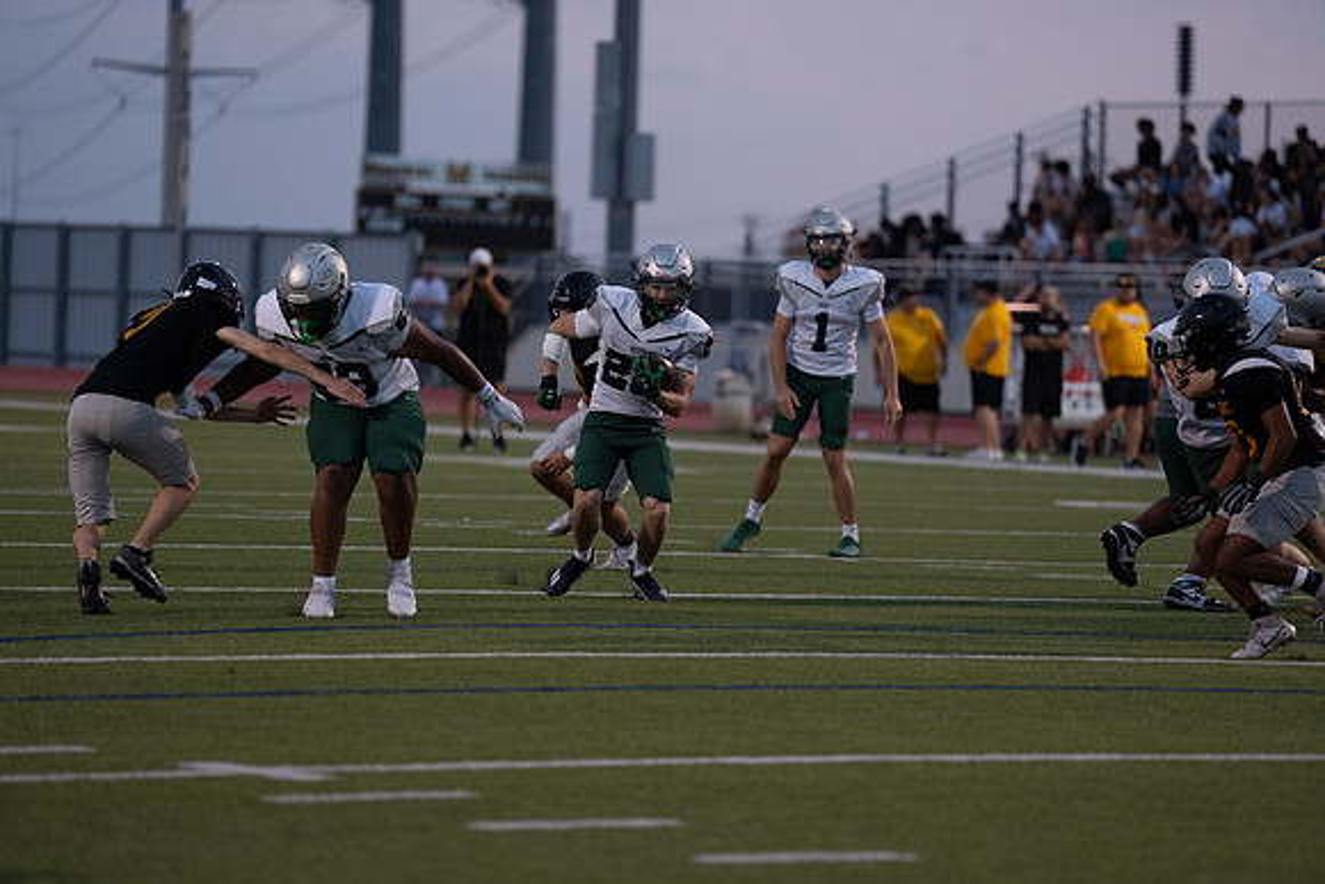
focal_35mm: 200
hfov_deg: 10.3
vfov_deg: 6.9
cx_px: 662
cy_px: 442
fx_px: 7362
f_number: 2.8
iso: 1600
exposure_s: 1/1000
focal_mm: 200
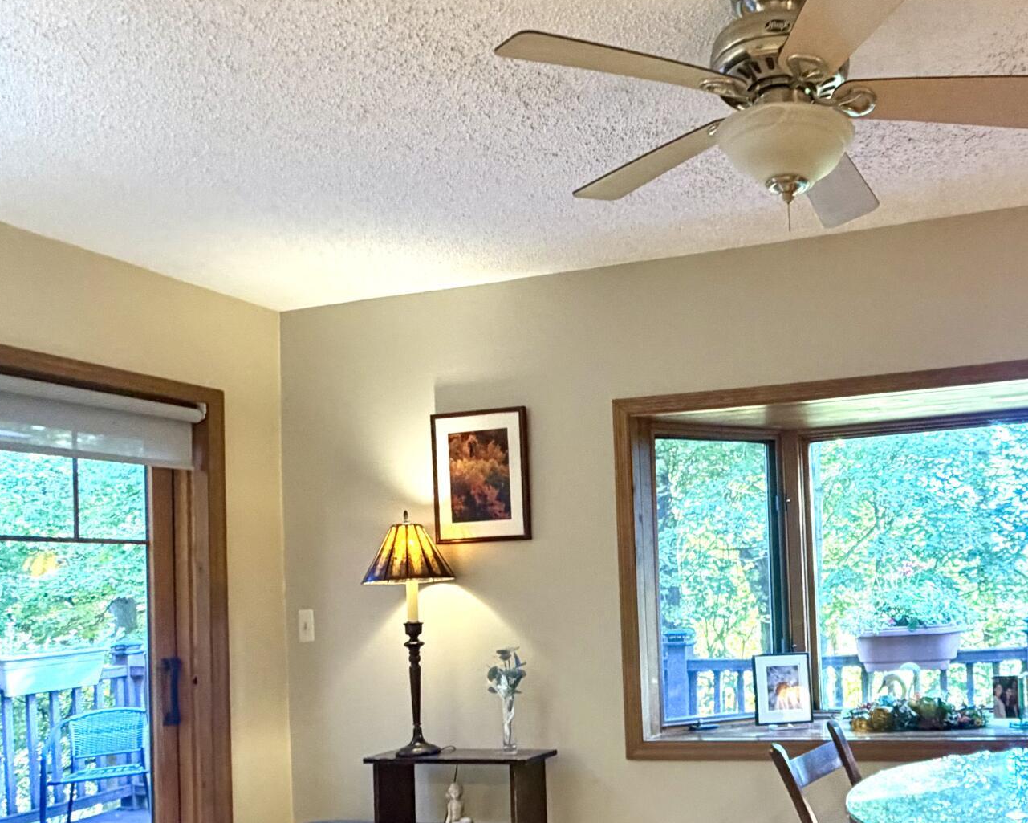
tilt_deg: +1.7
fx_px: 974
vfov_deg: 45.1
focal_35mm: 32
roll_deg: +3.1
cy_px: 551
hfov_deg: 51.9
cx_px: 832
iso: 320
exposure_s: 1/60
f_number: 2.2
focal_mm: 2.22
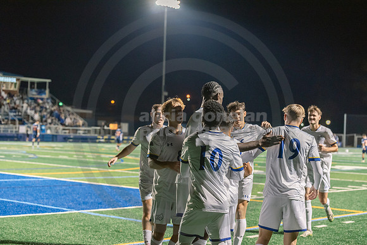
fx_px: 714
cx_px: 184
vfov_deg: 19.5
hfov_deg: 28.8
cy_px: 122
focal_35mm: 70
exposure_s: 1/250
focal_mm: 70
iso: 2500
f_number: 3.2
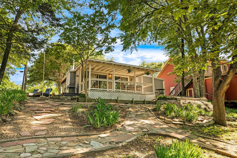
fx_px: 158
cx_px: 118
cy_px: 79
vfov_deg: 53.2
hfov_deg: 73.7
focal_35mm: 24
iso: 125
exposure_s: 1/8
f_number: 11
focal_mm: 24
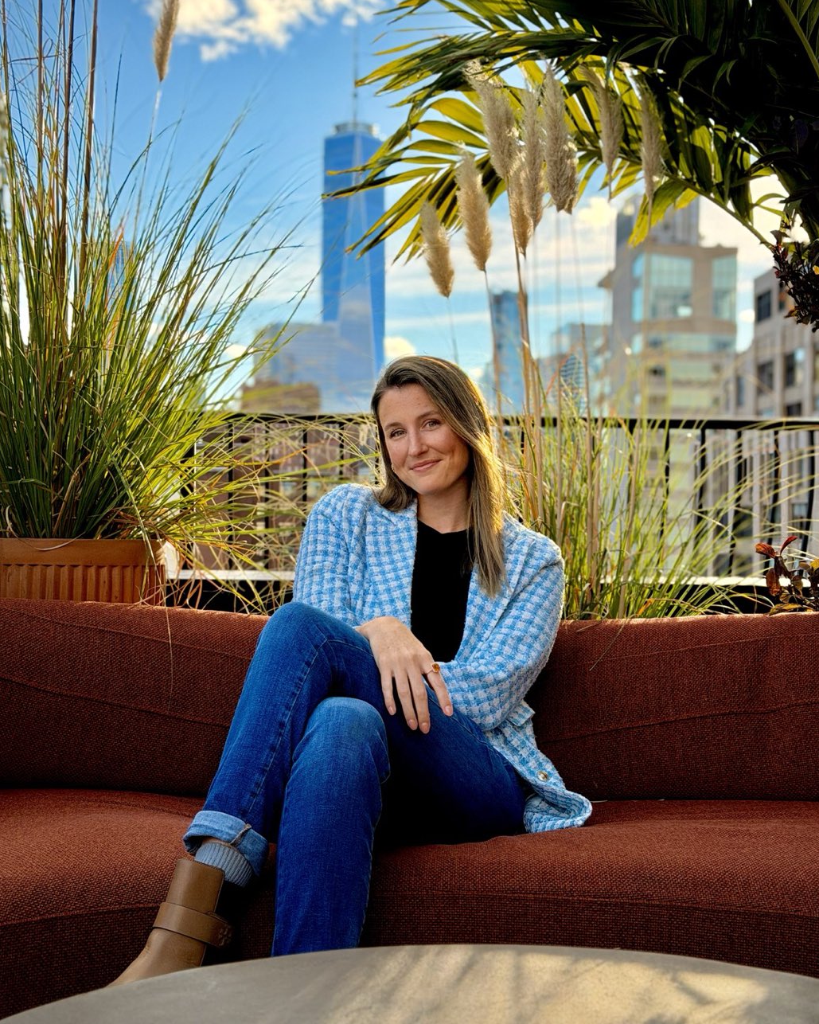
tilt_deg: +1.3
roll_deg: -1.1
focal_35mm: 51
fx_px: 1545
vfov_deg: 36.6
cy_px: 467
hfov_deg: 29.7
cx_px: 404
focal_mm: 6.76
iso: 100
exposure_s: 1/2762
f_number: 1.78
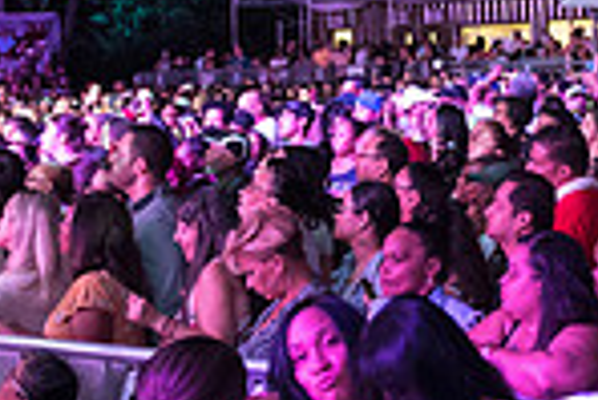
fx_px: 1563
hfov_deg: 20.8
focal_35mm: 94
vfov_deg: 14.3
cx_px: 634
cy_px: -22
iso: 5000
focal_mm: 24
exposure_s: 1/125
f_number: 3.2
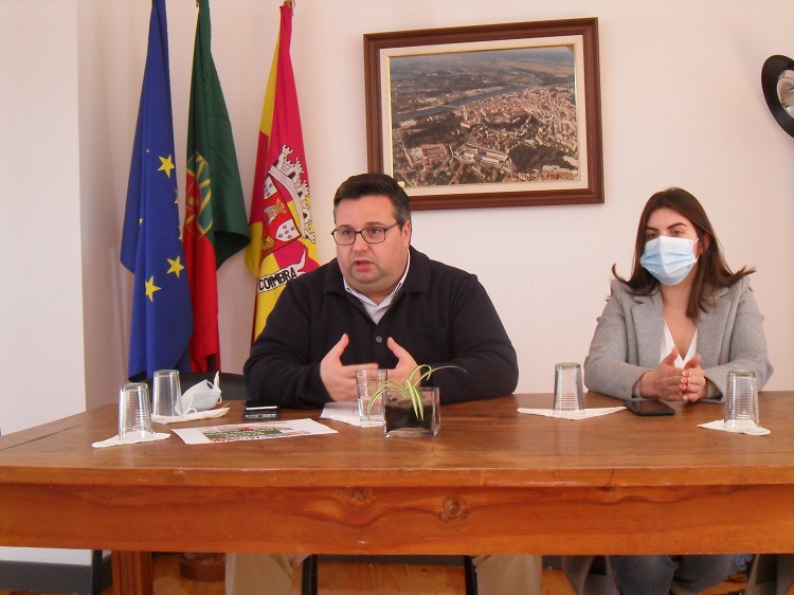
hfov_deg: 41.3
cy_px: 298
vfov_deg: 31.5
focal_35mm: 46
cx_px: 397
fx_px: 1055
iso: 400
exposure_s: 1/20
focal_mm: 8.2
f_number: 3.8
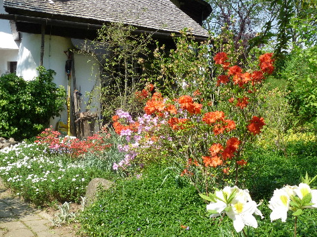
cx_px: 177
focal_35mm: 40
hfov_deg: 46.7
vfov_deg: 35.6
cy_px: 156
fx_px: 366
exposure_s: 1/200
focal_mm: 4.8
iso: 100
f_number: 5.6
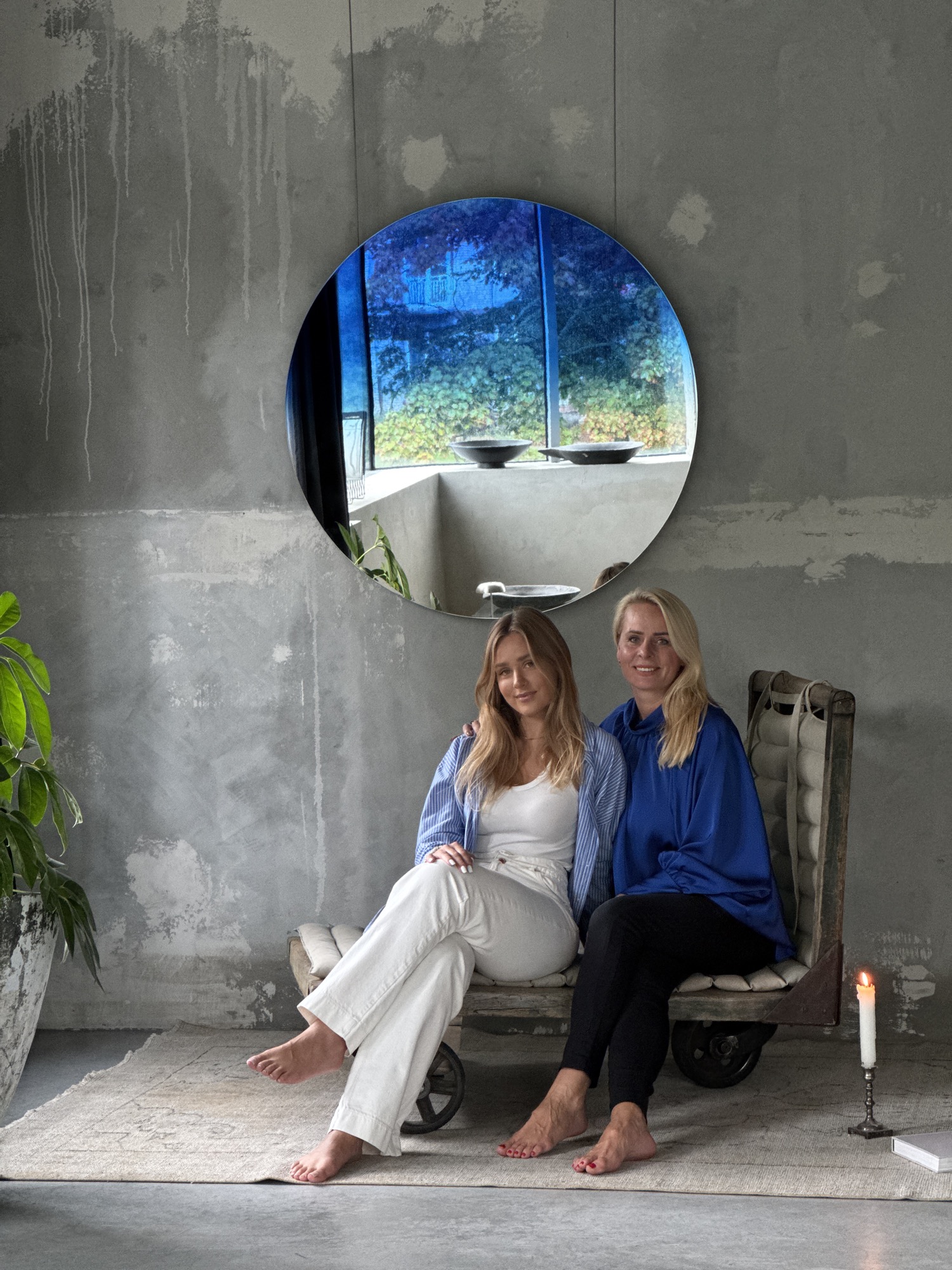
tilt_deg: -0.1
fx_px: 2824
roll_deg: +0.8
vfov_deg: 25.3
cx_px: 476
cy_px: 635
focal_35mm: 77
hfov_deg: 19.1
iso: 320
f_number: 2.8
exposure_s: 1/60
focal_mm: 9
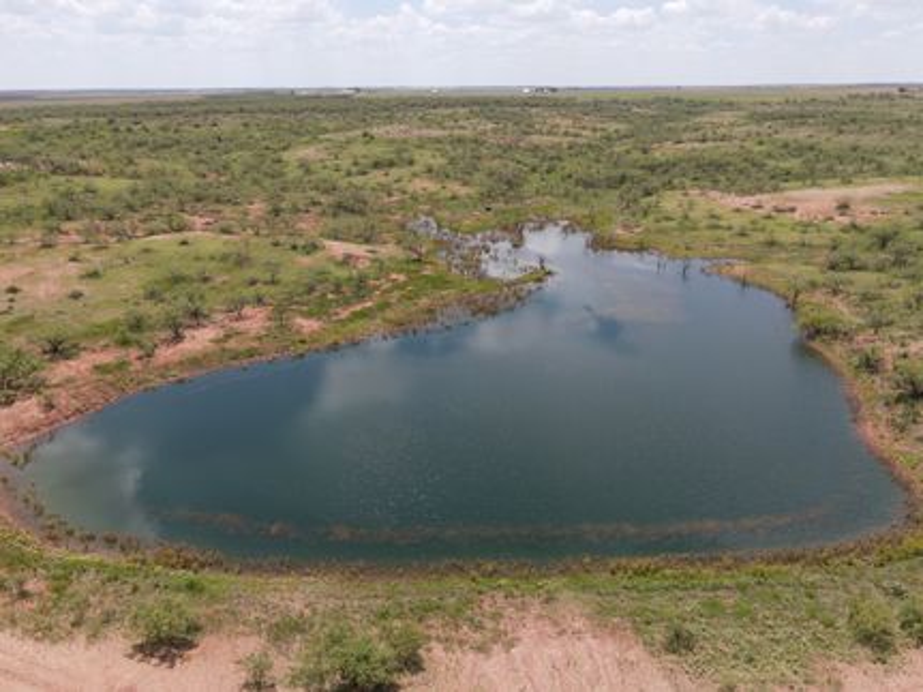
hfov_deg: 71.6
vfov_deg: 56.8
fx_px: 640
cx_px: 462
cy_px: 346
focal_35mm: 24
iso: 110
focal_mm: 4.5
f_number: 2.8
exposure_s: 1/640
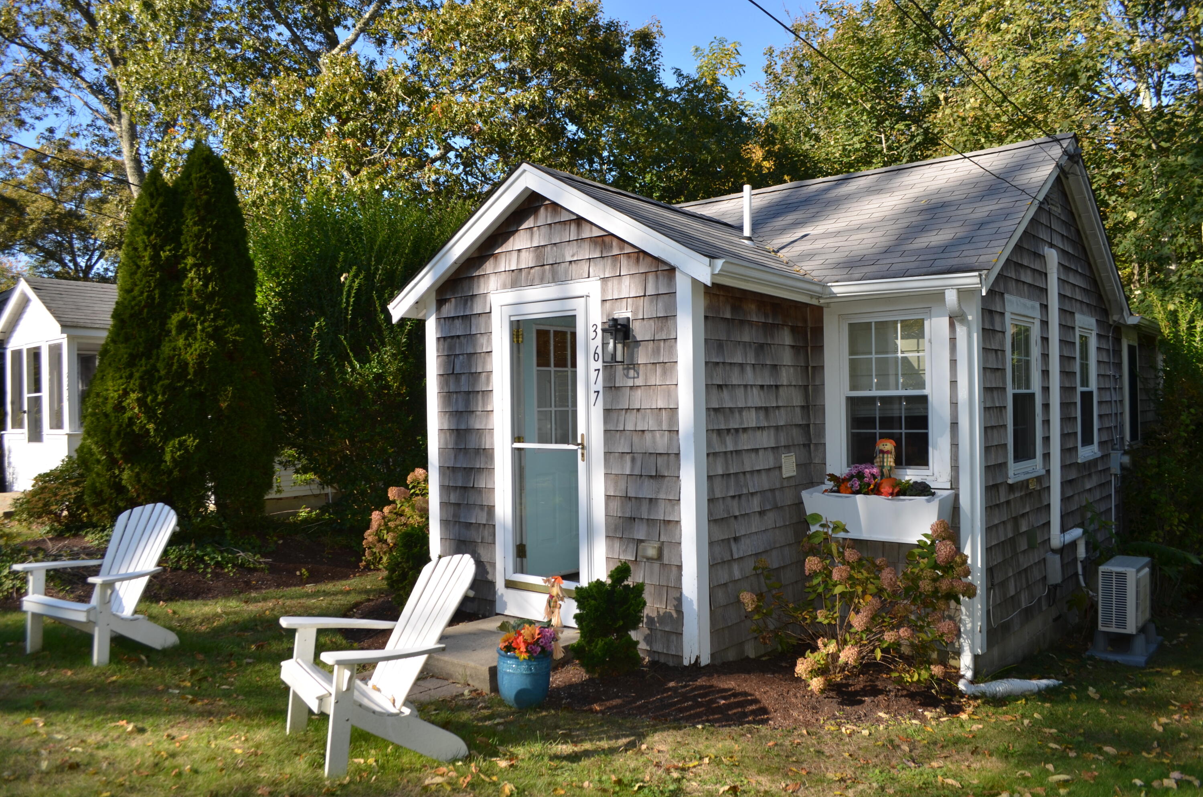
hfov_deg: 67.5
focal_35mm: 27
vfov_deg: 47.7
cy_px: 398
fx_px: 900
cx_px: 602
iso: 100
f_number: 5.6
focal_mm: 18
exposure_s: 1/250
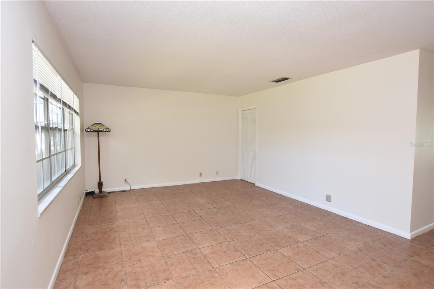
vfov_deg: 69.6
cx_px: 217
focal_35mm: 17
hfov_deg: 92.5
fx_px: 208
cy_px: 144
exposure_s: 1/80
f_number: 4.5
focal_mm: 11.5
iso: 200
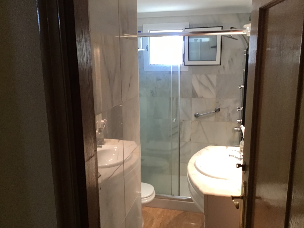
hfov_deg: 58.4
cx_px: 152
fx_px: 272
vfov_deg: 45.4
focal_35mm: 31
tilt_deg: -10.4
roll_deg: -0.1
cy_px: 114
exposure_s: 1/33
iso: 125
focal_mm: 3.3
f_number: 2.4
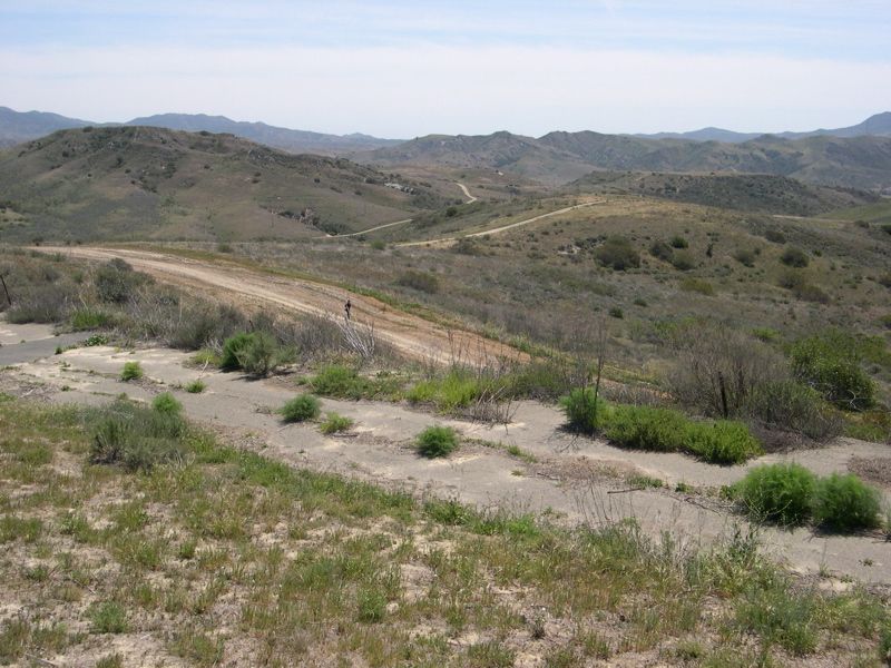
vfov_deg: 37.7
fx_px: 978
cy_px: 334
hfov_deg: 49.0
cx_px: 446
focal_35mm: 38
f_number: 7.6
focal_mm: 8
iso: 100
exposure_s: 1/255
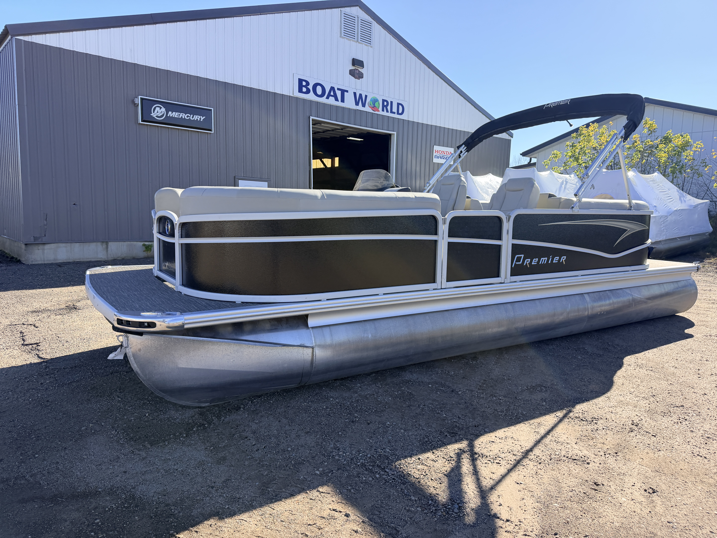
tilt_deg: -2.2
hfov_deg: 71.6
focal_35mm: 24
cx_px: 358
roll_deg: +0.9
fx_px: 497
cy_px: 269
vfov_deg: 56.8
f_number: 1.78
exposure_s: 1/2703
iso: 100
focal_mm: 6.76
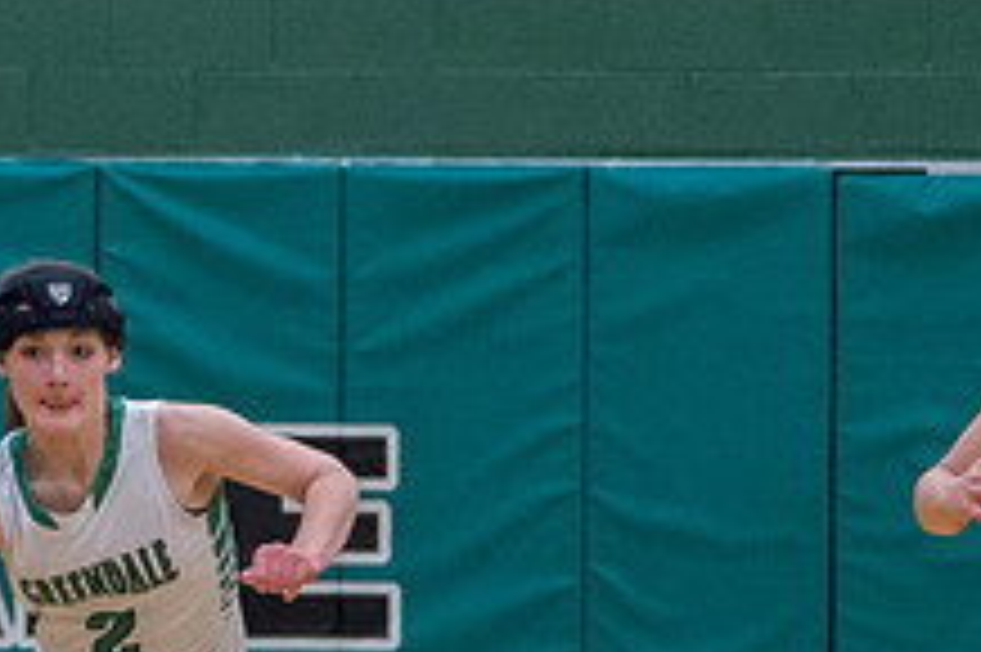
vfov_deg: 3.1
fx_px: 12035
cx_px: 151
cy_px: 644
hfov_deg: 4.7
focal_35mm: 442
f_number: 5.6
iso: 8000
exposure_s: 1/500
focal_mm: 120
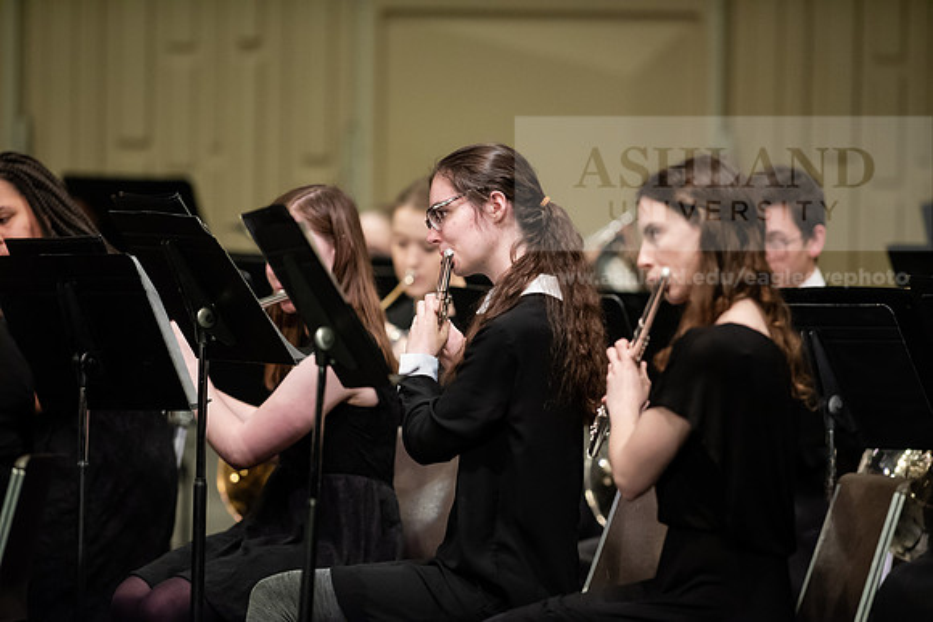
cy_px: 311
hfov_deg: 6.9
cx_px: 466
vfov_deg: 4.6
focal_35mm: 300
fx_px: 7776
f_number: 3.2
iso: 3200
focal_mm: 300
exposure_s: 1/250
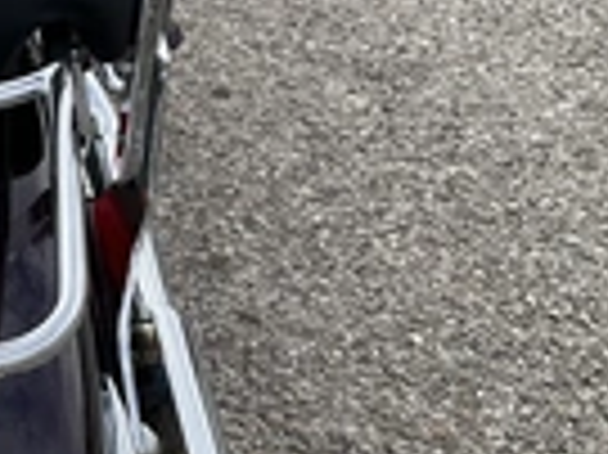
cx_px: -167
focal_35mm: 86
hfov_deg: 20.9
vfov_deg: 17.1
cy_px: 297
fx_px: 1509
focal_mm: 3
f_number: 1.8
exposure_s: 1/642
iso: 25
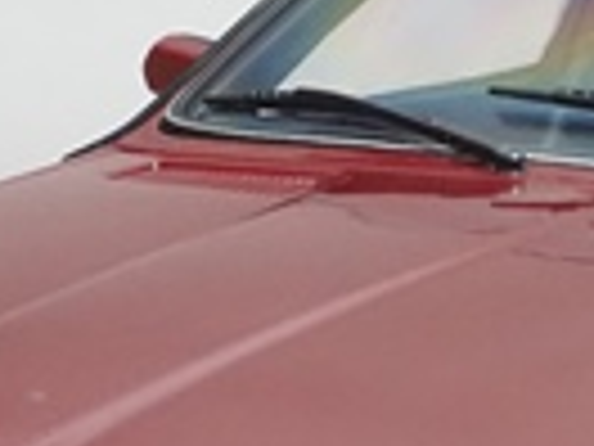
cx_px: 526
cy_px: 489
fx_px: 3249
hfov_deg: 10.4
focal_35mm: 189
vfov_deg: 7.8
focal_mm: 27
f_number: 11
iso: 3200
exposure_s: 1/15
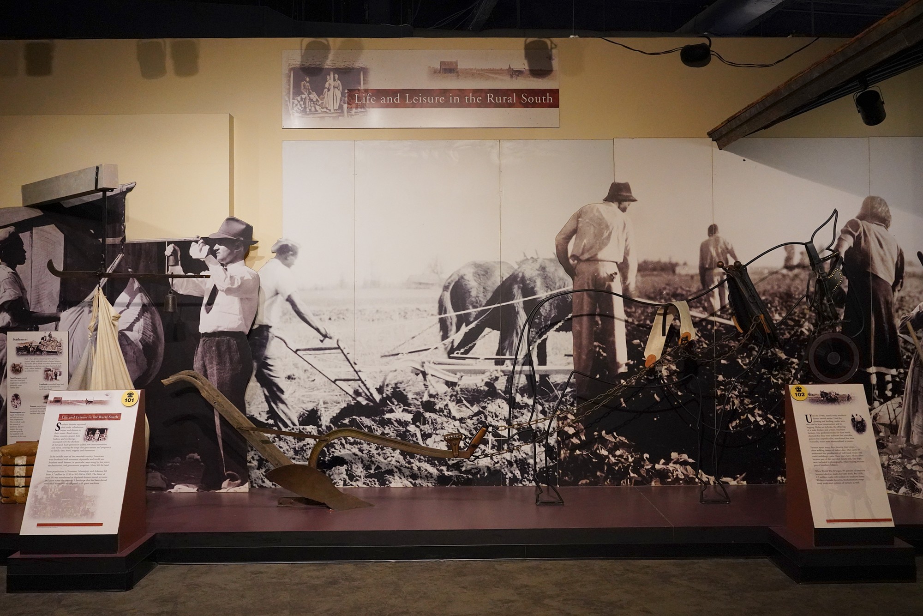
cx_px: 462
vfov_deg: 46.4
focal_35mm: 28
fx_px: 718
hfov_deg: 65.5
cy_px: 308
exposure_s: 1/100
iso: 6400
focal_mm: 28
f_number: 4.5
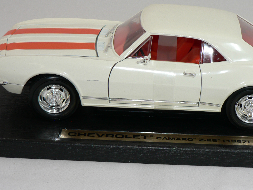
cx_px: 169
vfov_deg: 13.3
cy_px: 72
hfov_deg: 17.7
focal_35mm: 111
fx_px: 811
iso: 80
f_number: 3.2
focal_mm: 13.1
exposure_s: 1/60
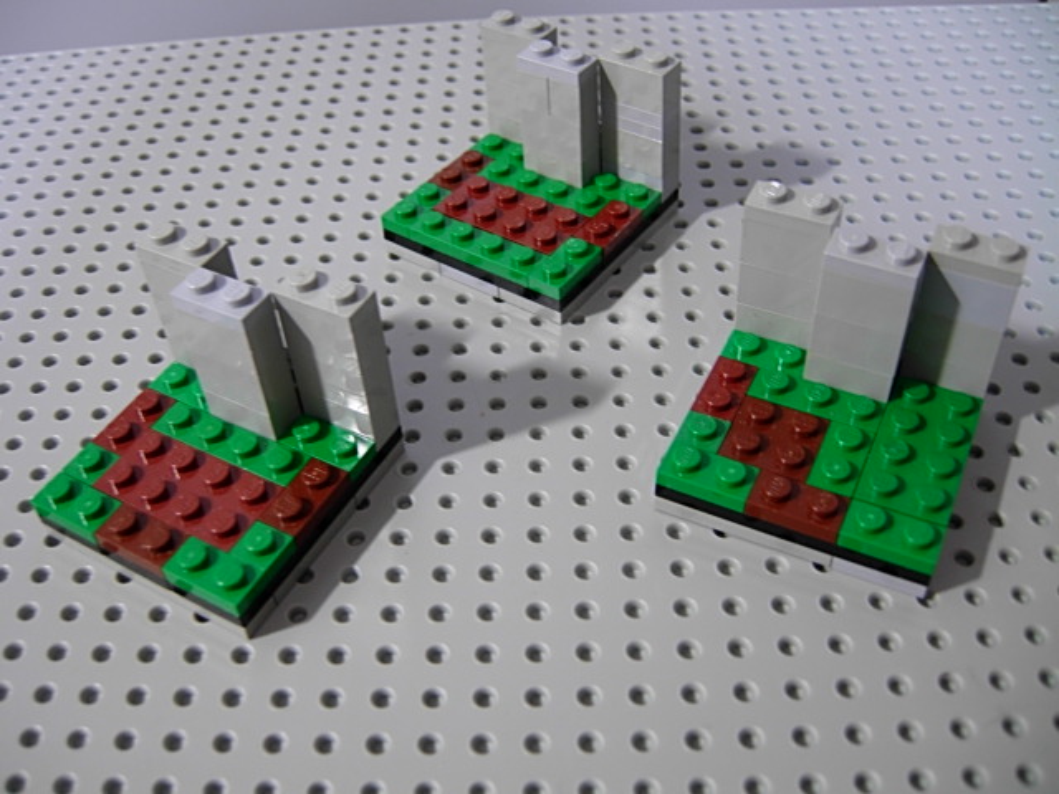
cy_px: 397
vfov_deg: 39.7
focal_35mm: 36
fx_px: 1101
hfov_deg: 51.4
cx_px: 530
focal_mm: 7.5
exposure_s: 1/4
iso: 66
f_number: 2.7
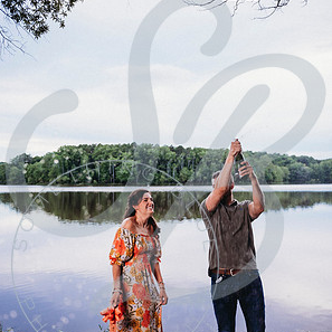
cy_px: 179
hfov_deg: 46.0
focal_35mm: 36
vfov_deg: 46.0
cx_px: 165
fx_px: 391
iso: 200
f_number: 2.8
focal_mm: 28
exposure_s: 1/160
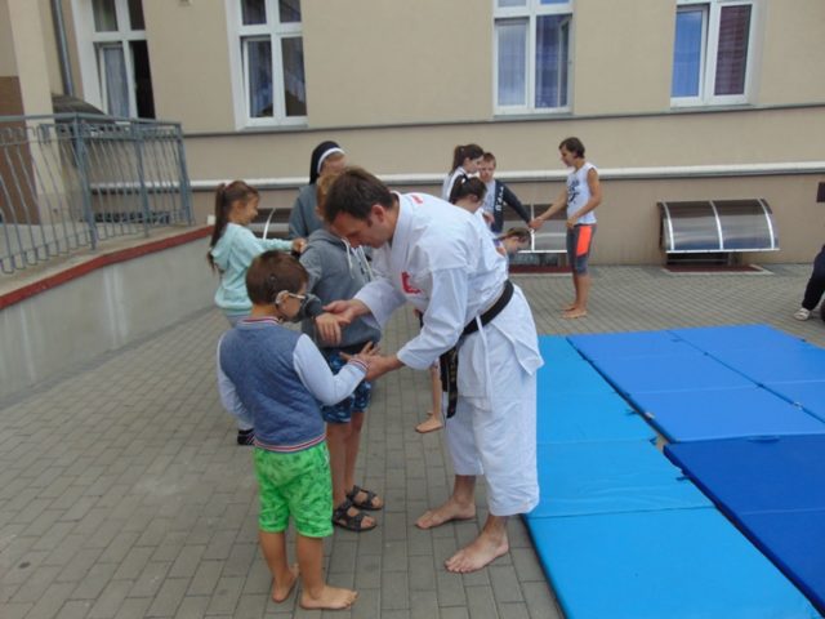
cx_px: 412
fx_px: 596
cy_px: 310
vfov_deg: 54.9
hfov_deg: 69.4
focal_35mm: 25
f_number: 3
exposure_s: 1/320
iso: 80
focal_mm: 4.5
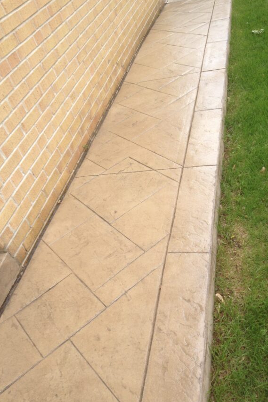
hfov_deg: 35.9
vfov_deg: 51.9
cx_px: 149
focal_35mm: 37
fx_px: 413
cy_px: 203
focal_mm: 4.28
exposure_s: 1/456
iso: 50
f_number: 2.4
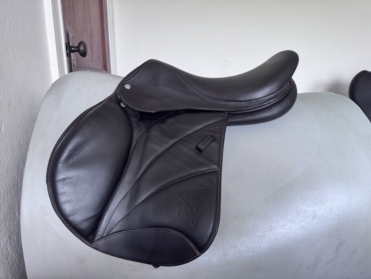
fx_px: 257
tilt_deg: -13.9
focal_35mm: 24
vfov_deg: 56.8
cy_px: 140
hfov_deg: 71.6
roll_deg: +0.3
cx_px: 186
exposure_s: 1/119
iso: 200
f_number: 1.78
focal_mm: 6.76
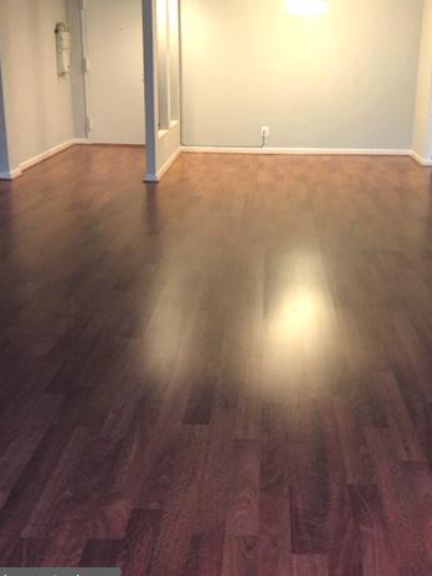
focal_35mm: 40
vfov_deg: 46.3
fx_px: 666
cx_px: 289
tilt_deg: -12.9
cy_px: 212
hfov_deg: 35.6
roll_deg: -2.1
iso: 200
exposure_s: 1/30
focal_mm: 4.15
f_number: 2.2
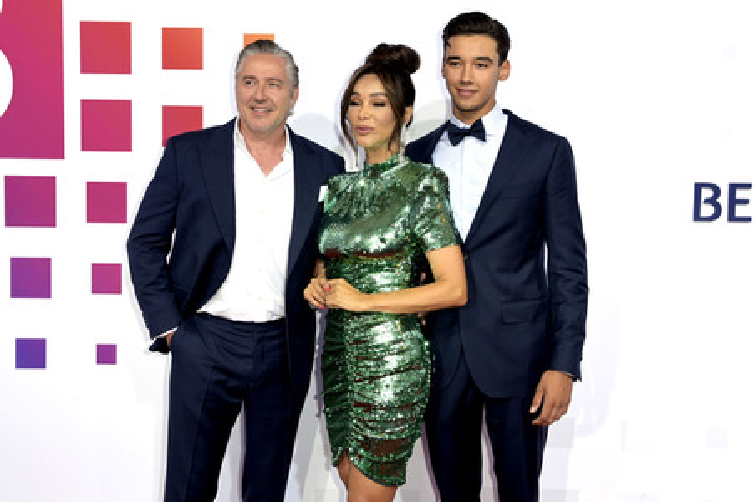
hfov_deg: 46.4
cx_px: 377
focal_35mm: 42
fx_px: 879
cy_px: 251
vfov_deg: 31.8
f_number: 8
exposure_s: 1/160
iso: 500
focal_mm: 42
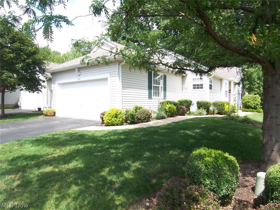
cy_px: 105
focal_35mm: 23
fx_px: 186
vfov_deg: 58.9
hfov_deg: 73.9
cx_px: 140
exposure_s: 1/100
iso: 64
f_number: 5.6
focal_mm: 3.8
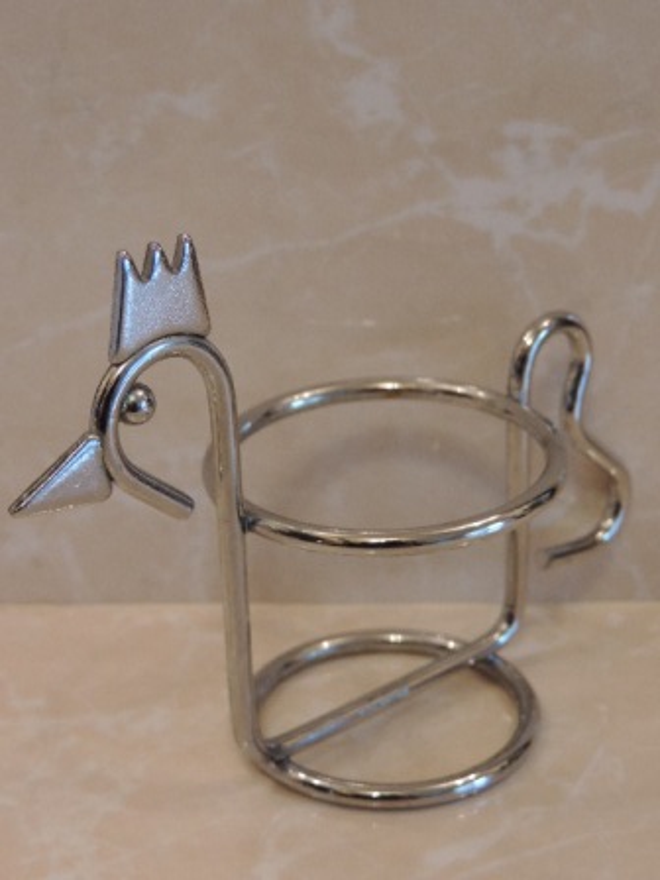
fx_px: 1780
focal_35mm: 70
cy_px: 440
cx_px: 330
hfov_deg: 21.0
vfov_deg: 27.8
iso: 400
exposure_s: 1/40
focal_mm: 12.4
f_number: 3.9
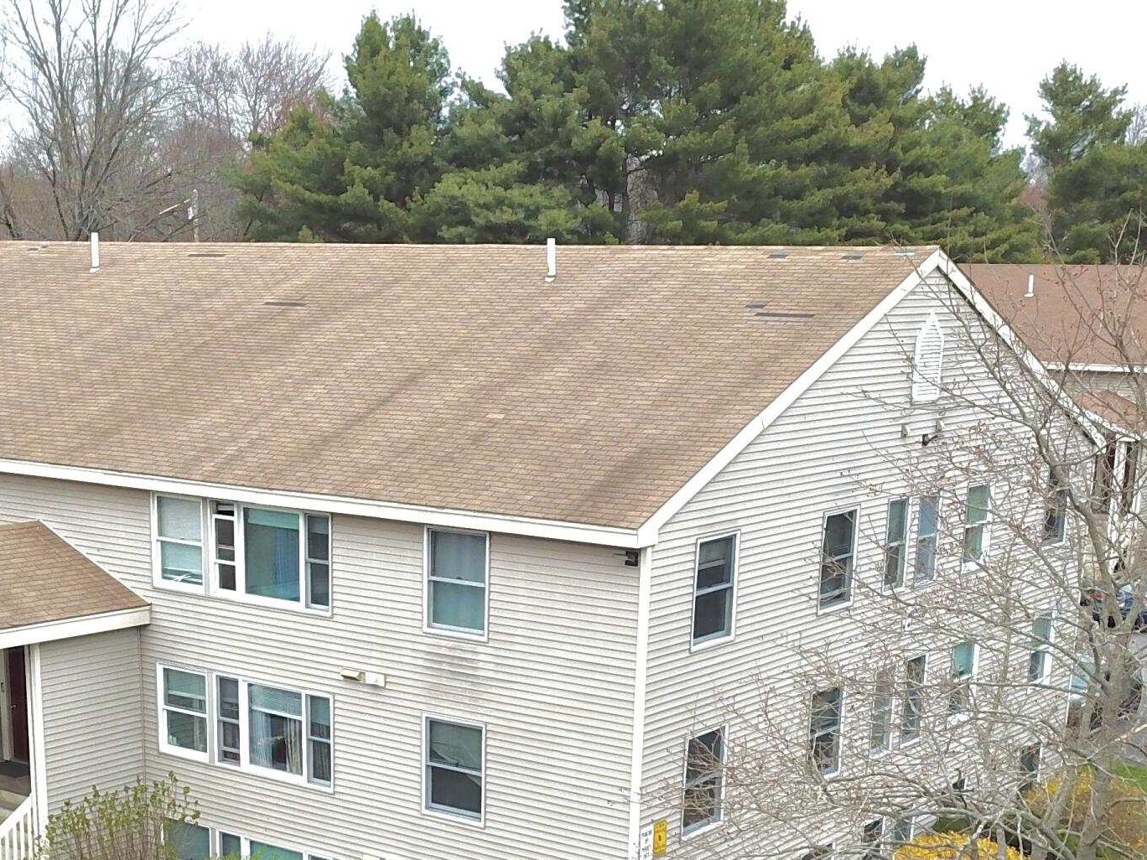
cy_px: 810
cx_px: 441
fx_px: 1889
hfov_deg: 33.6
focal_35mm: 57
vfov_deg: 24.7
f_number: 2.2
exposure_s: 1/2000
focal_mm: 4.73
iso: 200
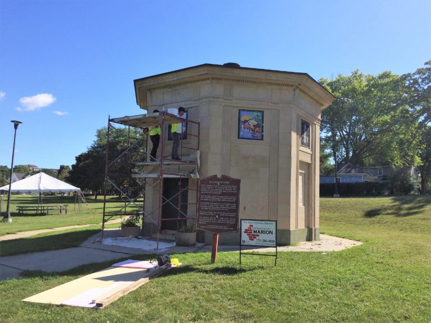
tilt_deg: +7.3
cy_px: 162
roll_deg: +0.1
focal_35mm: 29
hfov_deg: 61.7
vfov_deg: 48.2
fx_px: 361
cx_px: 216
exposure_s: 1/1580
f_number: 2.2
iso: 32
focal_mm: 4.15
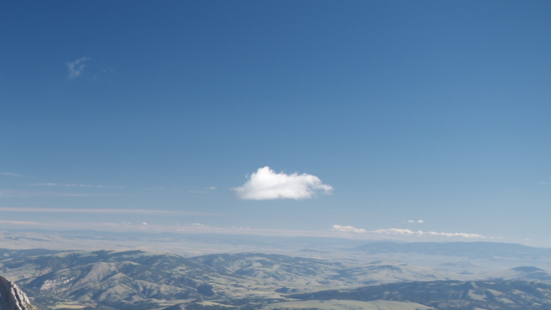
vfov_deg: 16.3
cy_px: 329
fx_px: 1052
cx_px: -120
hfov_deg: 26.0
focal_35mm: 72
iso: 100
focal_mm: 18
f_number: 4
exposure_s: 1/200
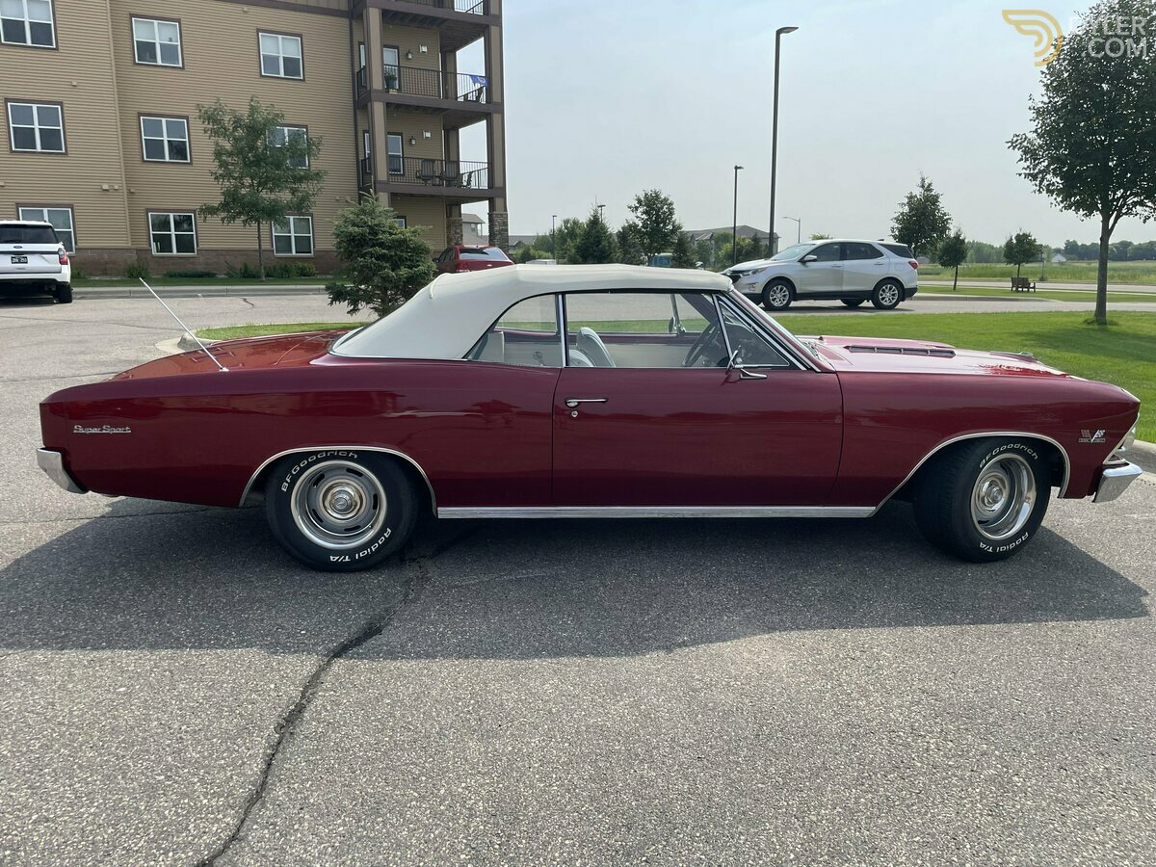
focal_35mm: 26
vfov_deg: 53.1
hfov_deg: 67.3
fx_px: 868
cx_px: 578
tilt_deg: -10.1
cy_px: 434
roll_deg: +1.0
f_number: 1.6
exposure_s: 1/3040
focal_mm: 4.2
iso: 32
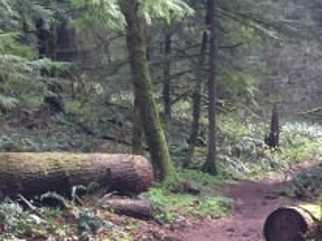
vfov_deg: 13.2
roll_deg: +1.7
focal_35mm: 112
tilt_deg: +2.3
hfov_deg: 17.5
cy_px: 177
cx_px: 222
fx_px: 1041
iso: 40
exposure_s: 1/40
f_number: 2.2
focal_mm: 4.15
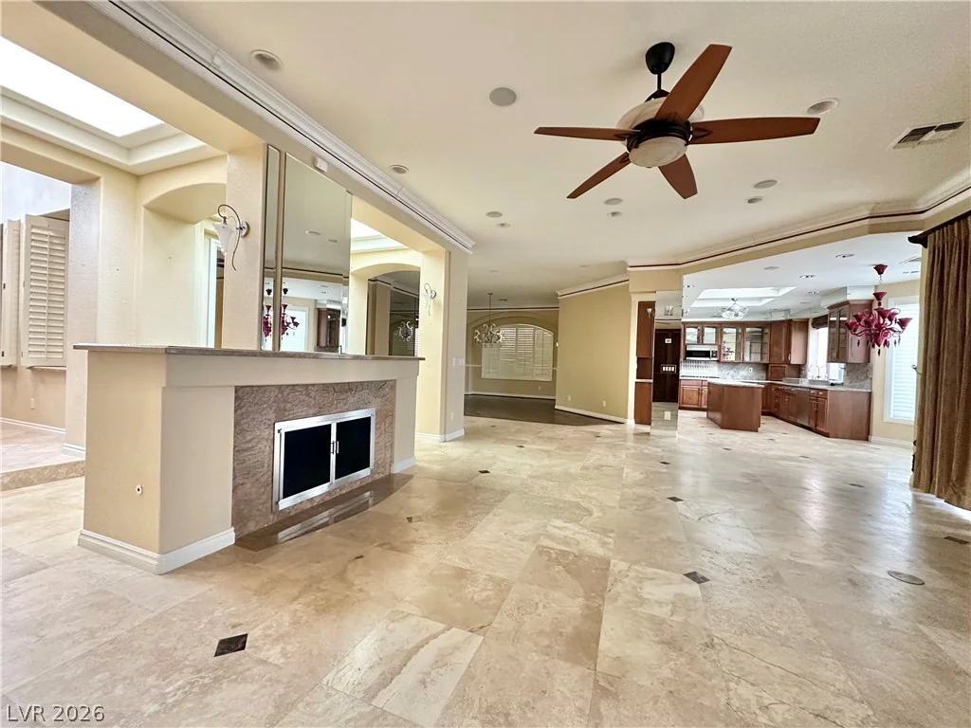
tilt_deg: -0.2
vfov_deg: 85.7
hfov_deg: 102.1
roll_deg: -2.4
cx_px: 486
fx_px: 393
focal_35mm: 14
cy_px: 364
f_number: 2.2
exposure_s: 1/60
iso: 400
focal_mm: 2.22
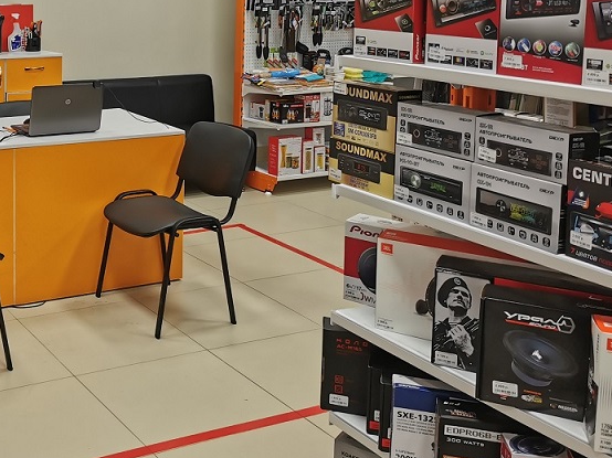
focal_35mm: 52
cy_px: 38
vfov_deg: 26.9
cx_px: 50
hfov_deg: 34.6
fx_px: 919
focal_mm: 5.56
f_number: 1.6
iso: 50
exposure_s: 1/230
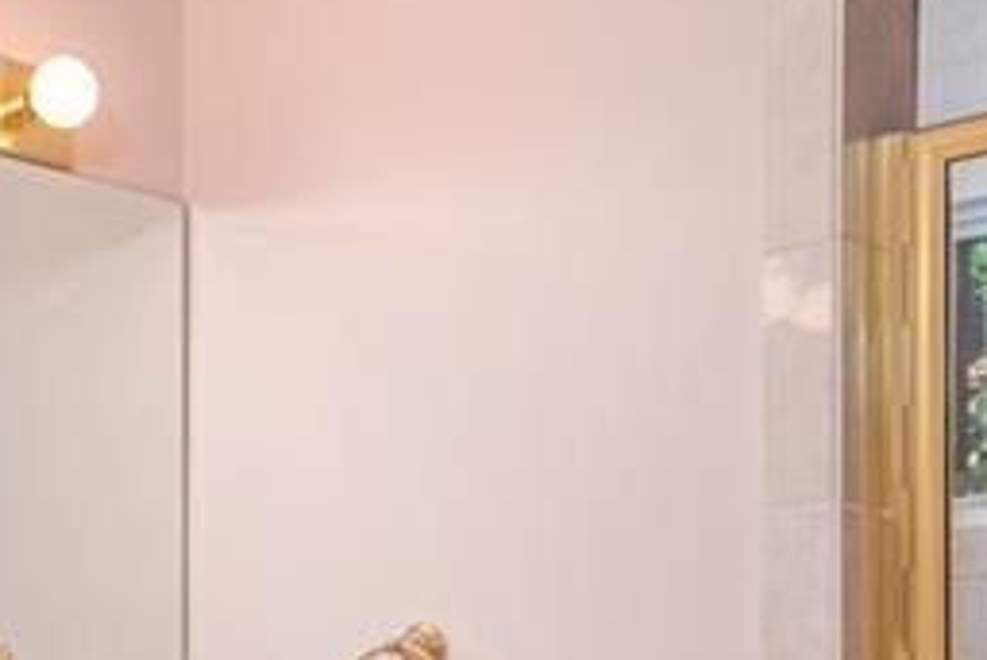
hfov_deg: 29.0
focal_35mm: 68
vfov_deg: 19.3
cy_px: 704
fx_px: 1865
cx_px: 204
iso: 400
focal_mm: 17
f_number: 8
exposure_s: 1/125
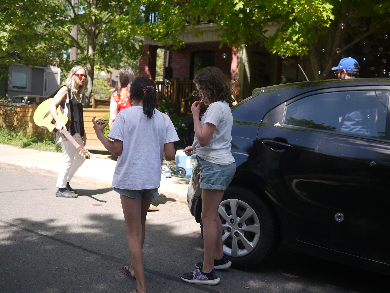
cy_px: 146
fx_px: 451
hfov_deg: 46.8
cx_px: 195
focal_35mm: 40
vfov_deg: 36.0
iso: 100
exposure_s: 1/1300
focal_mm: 20
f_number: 2
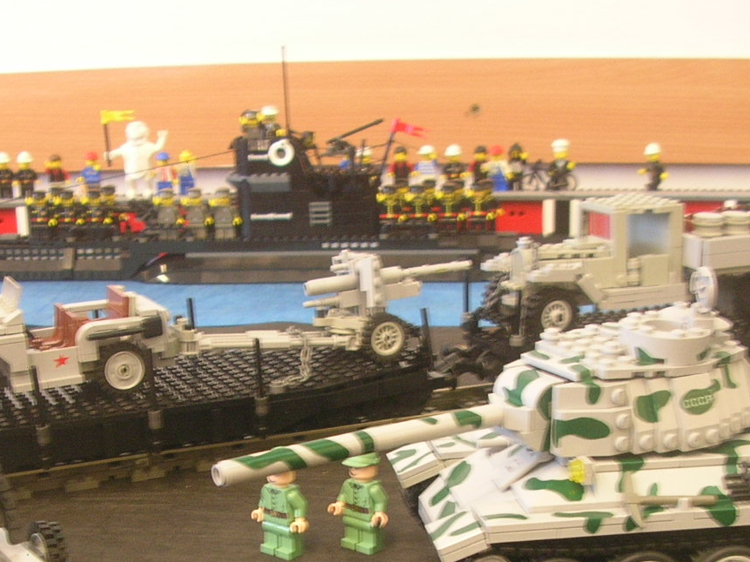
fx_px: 1408
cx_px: 357
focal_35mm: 65
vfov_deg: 22.0
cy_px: 517
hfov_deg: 29.8
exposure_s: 1/5.7
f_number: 2.8
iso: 86
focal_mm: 5.8
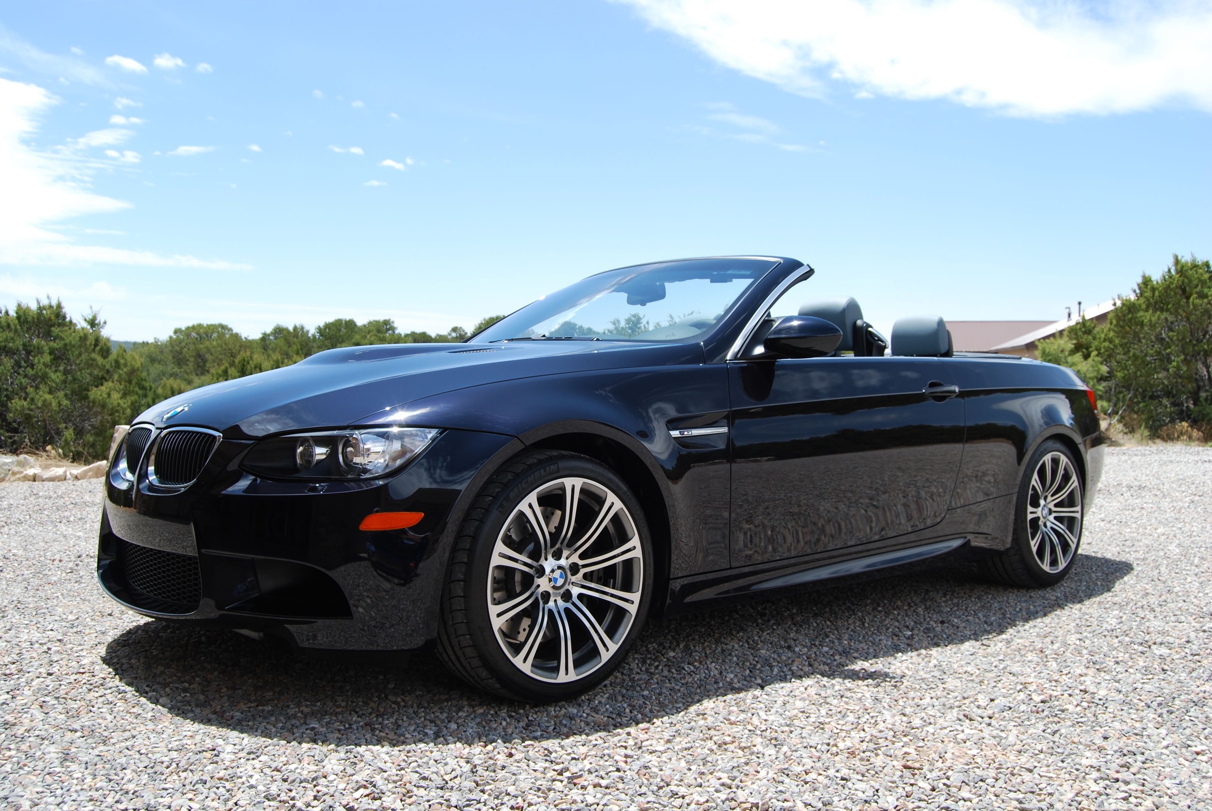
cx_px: 606
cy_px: 406
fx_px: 1112
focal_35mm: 33
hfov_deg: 57.2
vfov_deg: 40.1
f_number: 7.1
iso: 100
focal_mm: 22
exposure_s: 1/200
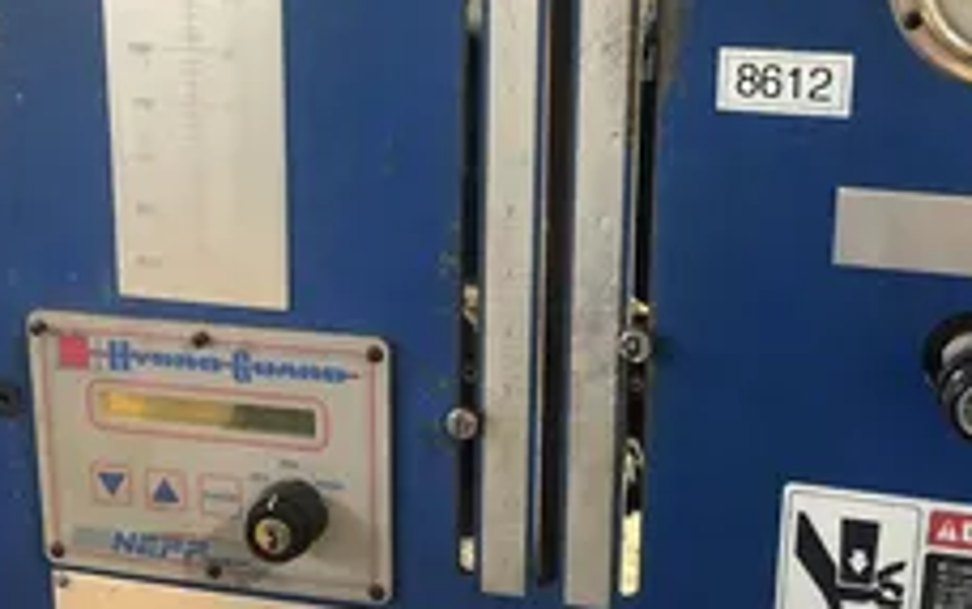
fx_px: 1379
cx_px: 580
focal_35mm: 52
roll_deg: -2.4
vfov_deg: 24.6
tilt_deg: -13.6
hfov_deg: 38.7
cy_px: 149
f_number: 1.8
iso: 100
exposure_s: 1/15
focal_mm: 4
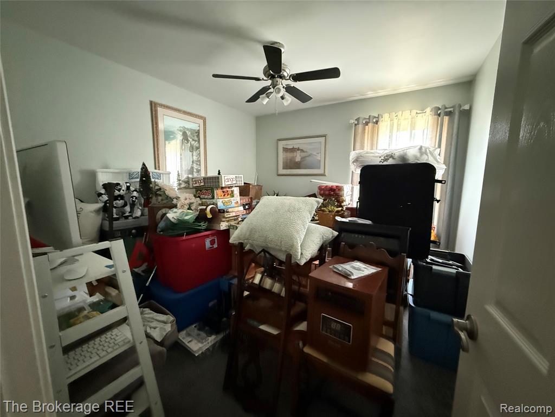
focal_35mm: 14
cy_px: 208
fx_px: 224
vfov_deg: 85.7
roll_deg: -0.2
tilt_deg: -7.6
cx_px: 278
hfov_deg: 102.1
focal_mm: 2.22
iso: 1600
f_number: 2.2
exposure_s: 1/47
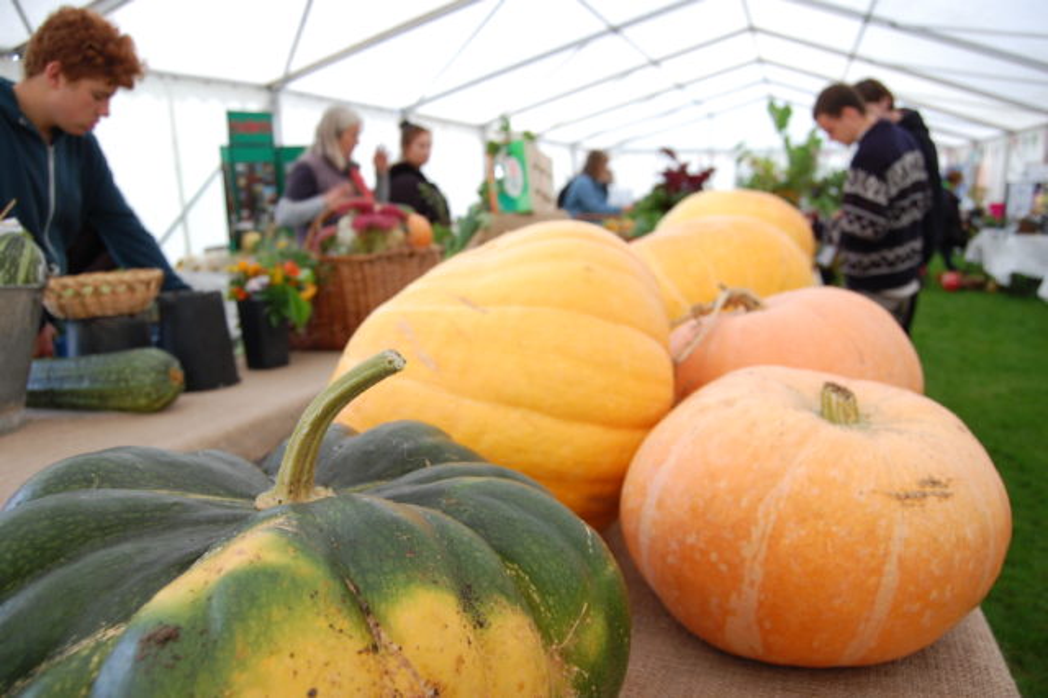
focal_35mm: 27
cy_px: 349
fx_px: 786
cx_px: 524
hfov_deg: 67.4
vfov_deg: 47.9
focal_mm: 18
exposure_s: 1/30
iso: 400
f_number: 4.5
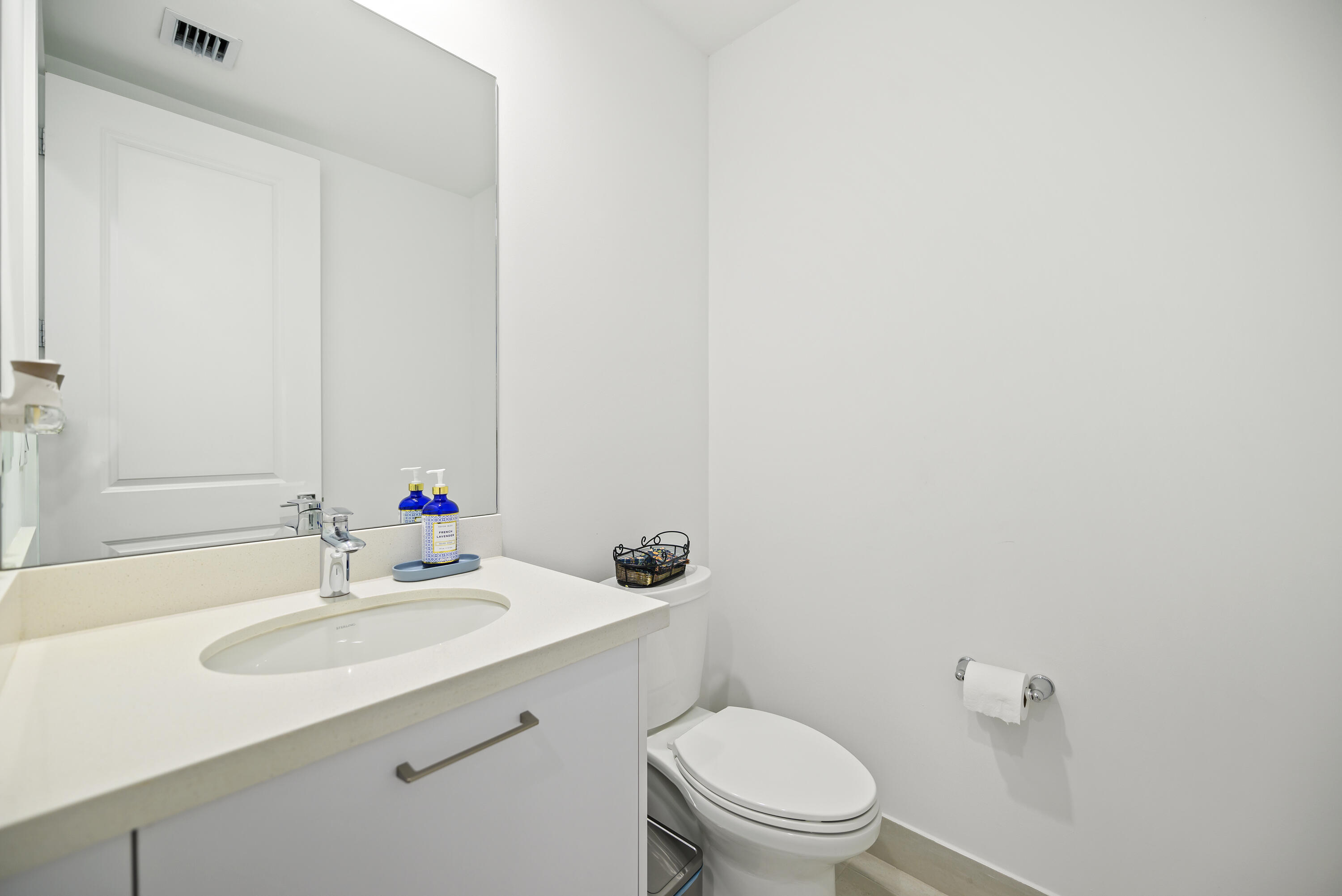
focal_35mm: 14
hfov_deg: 104.2
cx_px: 671
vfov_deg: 81.2
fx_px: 522
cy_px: 448
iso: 180
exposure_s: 1/13
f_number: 2.8
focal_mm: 14
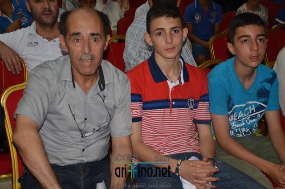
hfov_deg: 27.0
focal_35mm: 75
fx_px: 593
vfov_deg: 18.1
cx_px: 142
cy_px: 94
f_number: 5
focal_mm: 50
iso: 800
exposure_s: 1/60
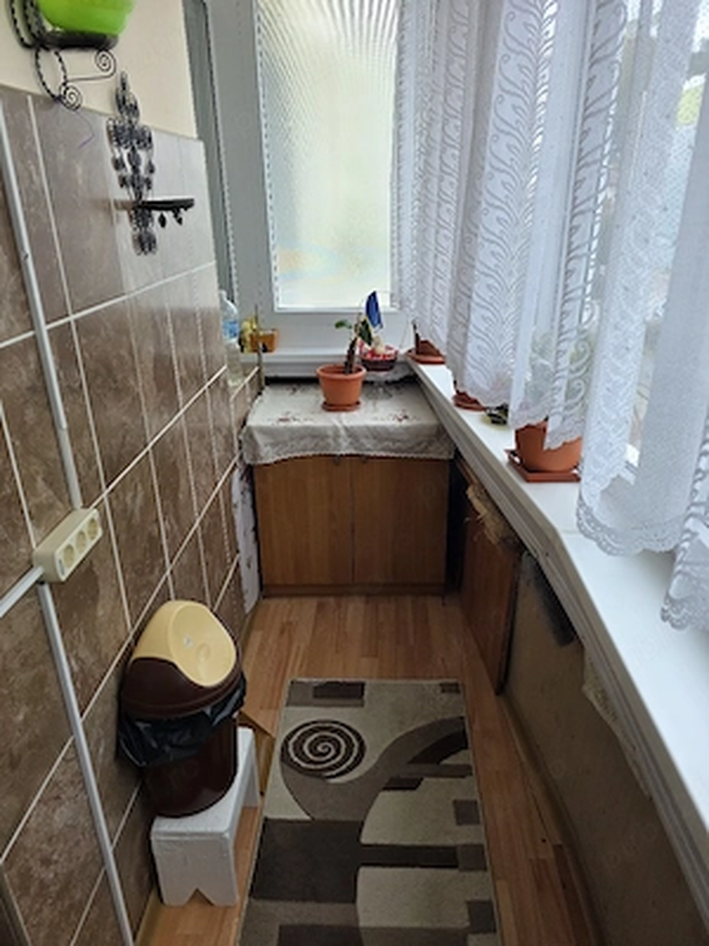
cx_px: 354
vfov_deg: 73.9
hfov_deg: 58.9
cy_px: 473
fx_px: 628
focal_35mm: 23
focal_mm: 6.3
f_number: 1.7
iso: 32
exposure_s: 1/182
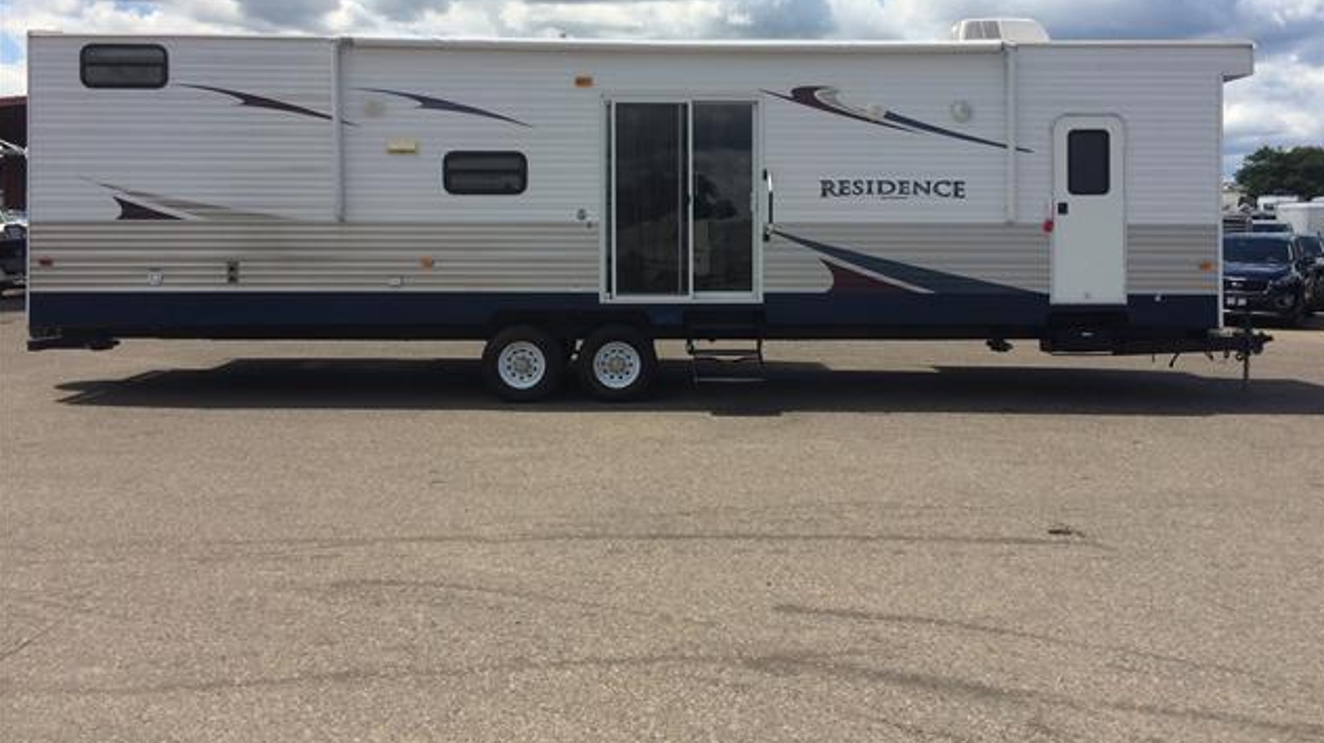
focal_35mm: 32
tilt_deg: -2.0
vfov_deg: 36.3
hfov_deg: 61.0
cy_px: 255
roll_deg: +0.6
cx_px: 666
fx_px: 1123
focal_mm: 4.15
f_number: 2.2
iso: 32
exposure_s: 1/2053
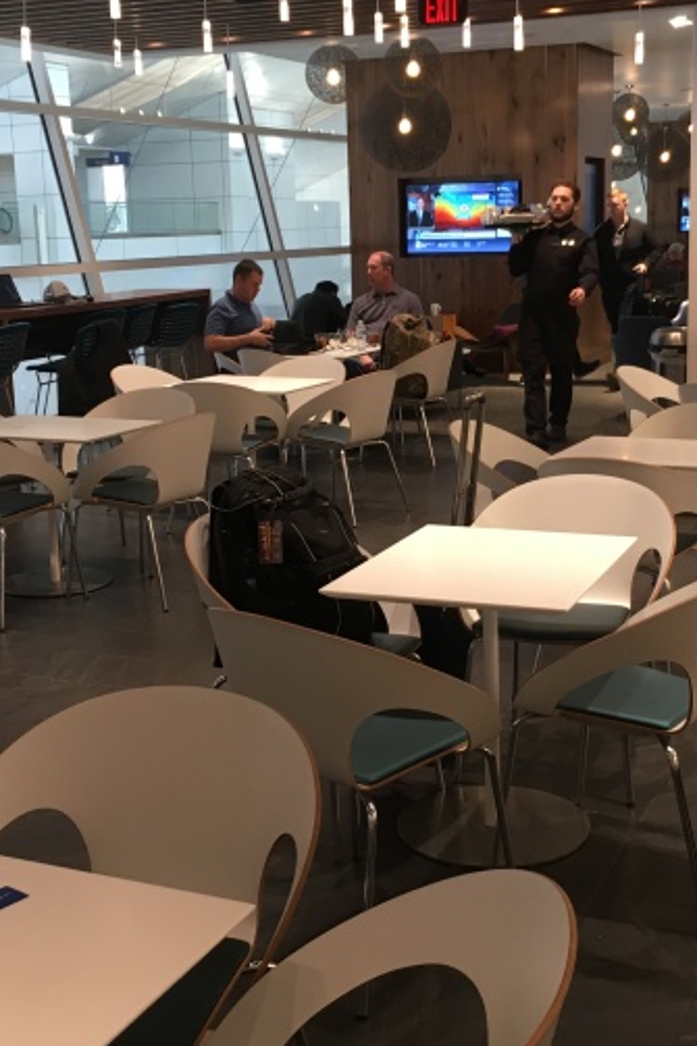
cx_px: 381
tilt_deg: -11.3
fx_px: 1395
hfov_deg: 28.0
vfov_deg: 41.1
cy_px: 493
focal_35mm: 48
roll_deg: +2.0
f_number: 2.2
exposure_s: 1/30
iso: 64
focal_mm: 4.15
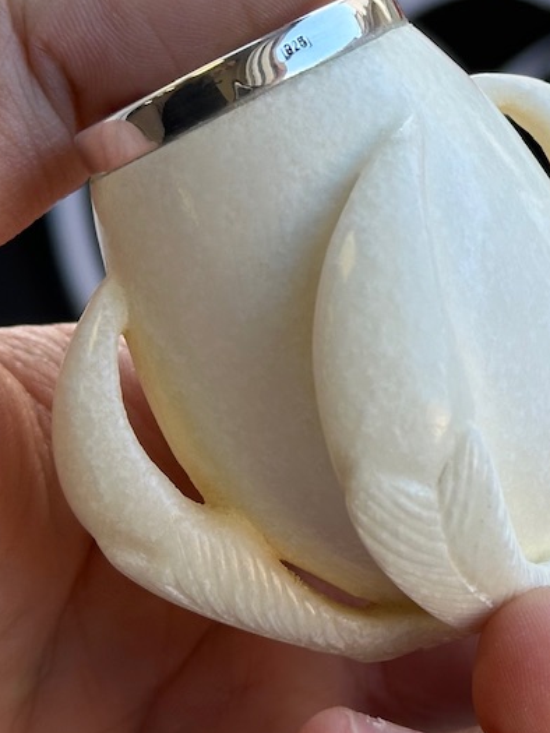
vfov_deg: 16.7
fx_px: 2478
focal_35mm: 117
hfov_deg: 12.3
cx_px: 683
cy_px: 190
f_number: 1.78
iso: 64
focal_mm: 6.86
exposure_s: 1/538
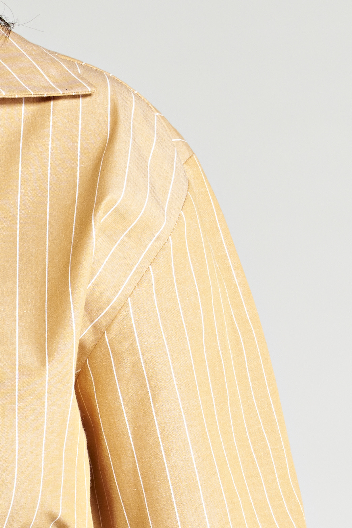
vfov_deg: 7.2
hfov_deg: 4.8
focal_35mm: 285
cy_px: 522
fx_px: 4178
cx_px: -140
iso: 200
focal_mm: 56
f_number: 11
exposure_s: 1/125
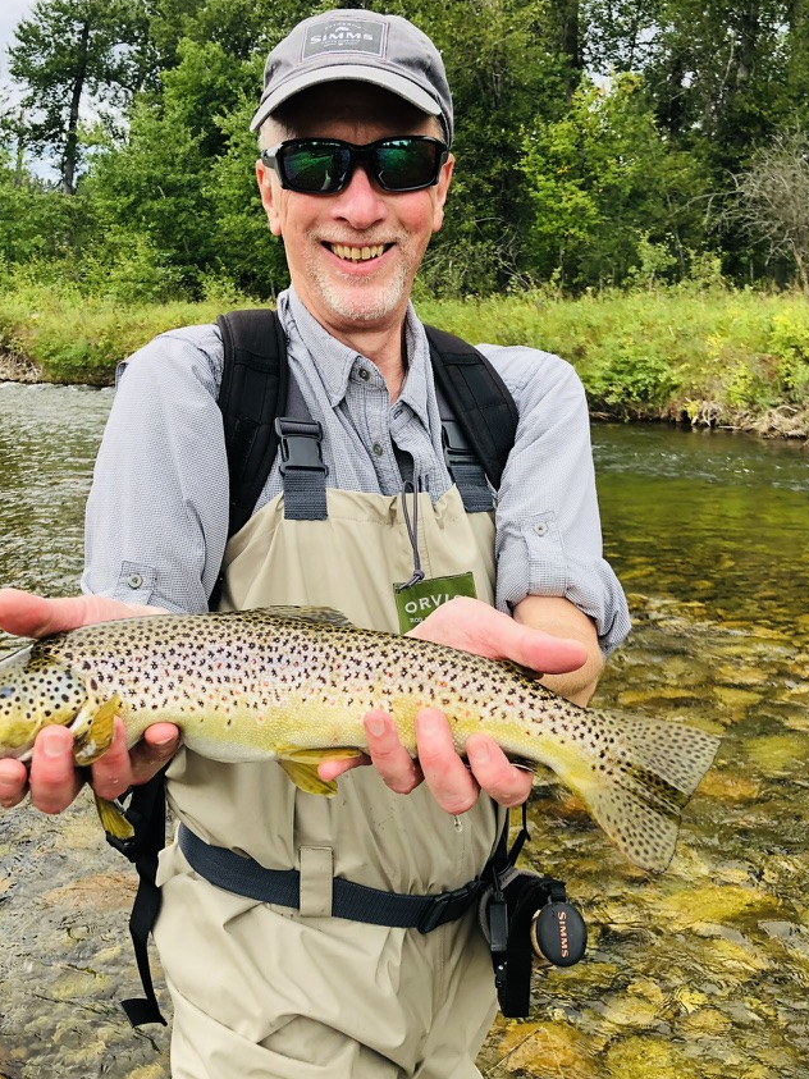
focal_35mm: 34
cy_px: 516
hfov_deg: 41.7
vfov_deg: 53.9
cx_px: 346
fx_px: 1060
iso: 20
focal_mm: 3.99
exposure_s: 1/378
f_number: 1.8
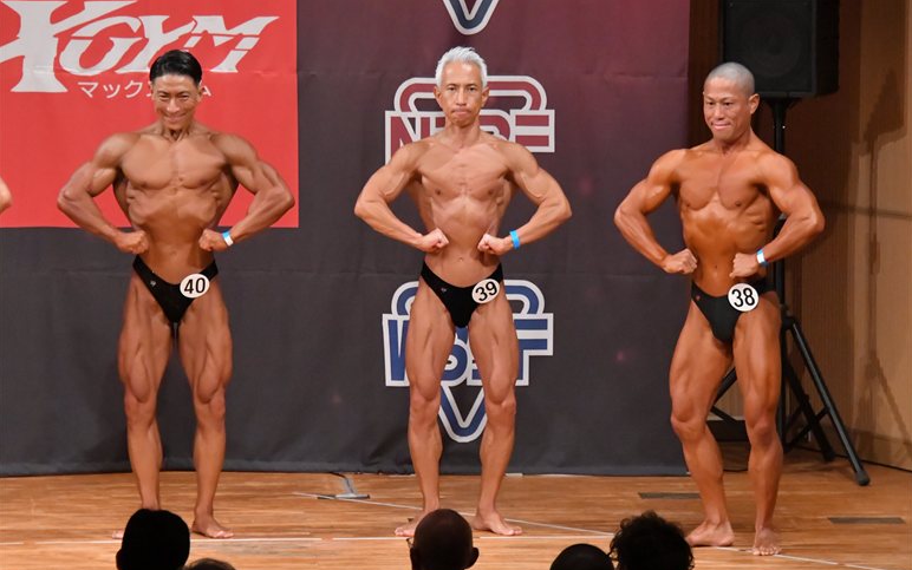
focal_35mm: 276
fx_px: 6862
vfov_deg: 4.8
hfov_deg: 7.6
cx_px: 457
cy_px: 284
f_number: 5.6
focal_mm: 180
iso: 10000
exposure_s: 1/400
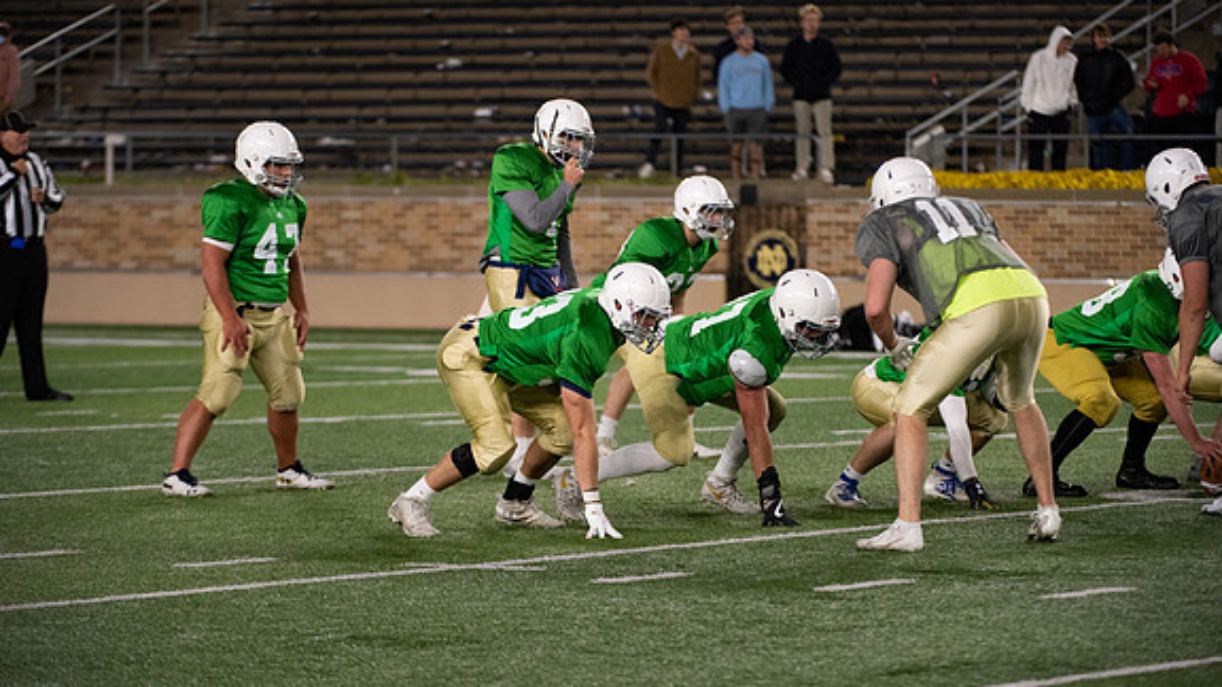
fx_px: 6837
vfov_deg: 5.8
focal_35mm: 211
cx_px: 609
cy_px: 340
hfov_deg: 10.2
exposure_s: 1/500
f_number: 4
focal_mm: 200
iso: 3200
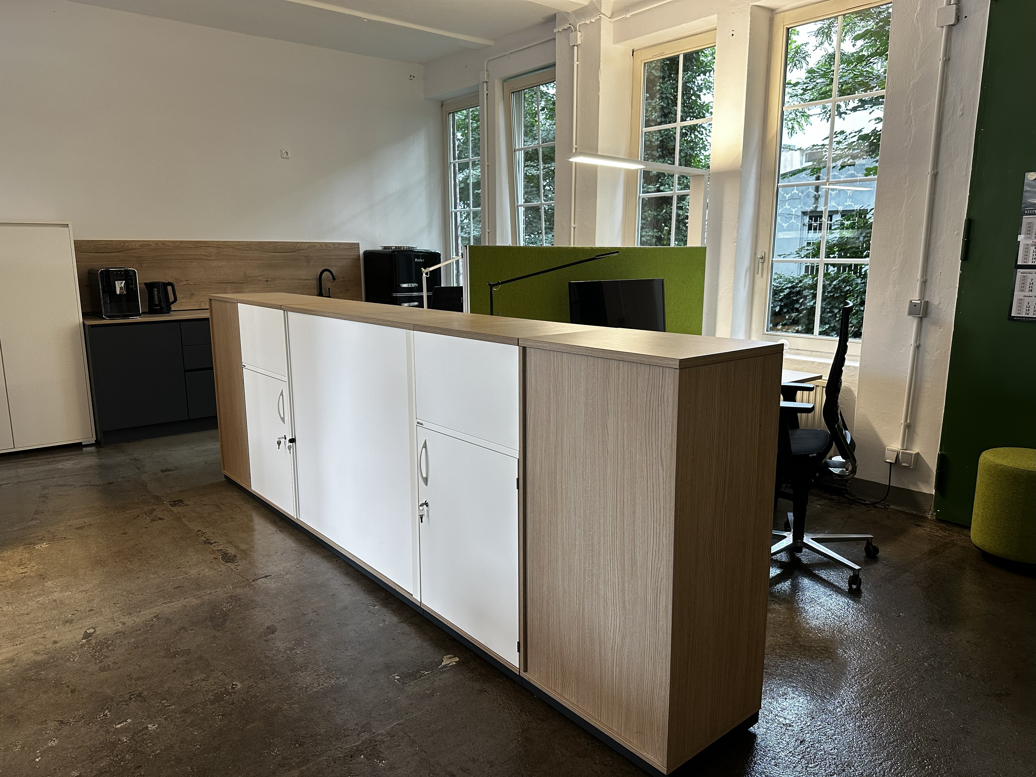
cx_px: 518
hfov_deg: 71.6
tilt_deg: -10.8
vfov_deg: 56.8
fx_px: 718
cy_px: 388
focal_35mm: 24
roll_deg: -0.3
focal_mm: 6.86
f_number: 1.78
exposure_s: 1/100
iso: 160
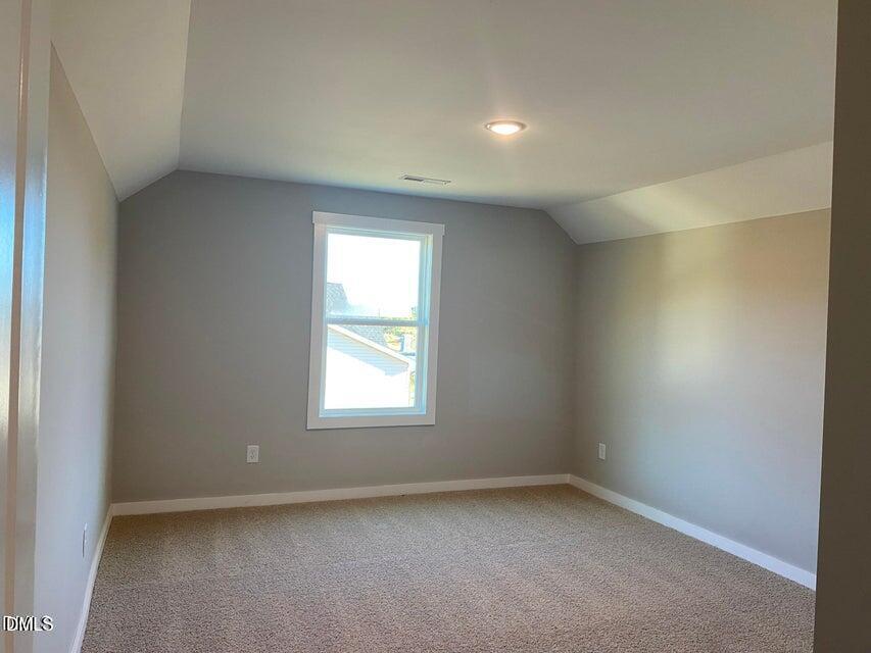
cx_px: 436
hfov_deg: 67.3
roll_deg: -2.5
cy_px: 326
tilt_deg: -1.9
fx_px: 654
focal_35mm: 26
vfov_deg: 53.1
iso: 80
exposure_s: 1/60
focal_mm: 4.25
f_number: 1.8
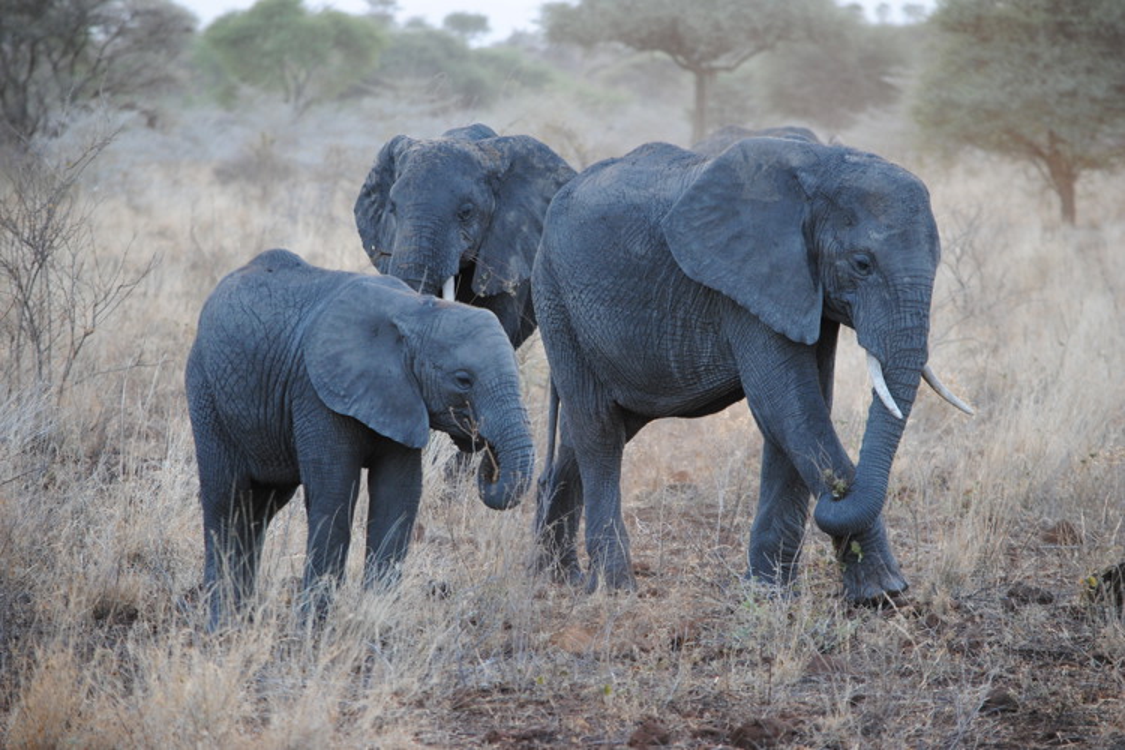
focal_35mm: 278
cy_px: 375
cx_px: 562
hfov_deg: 7.4
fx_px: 8671
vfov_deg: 5.0
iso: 400
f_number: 5
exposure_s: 1/160
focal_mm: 185
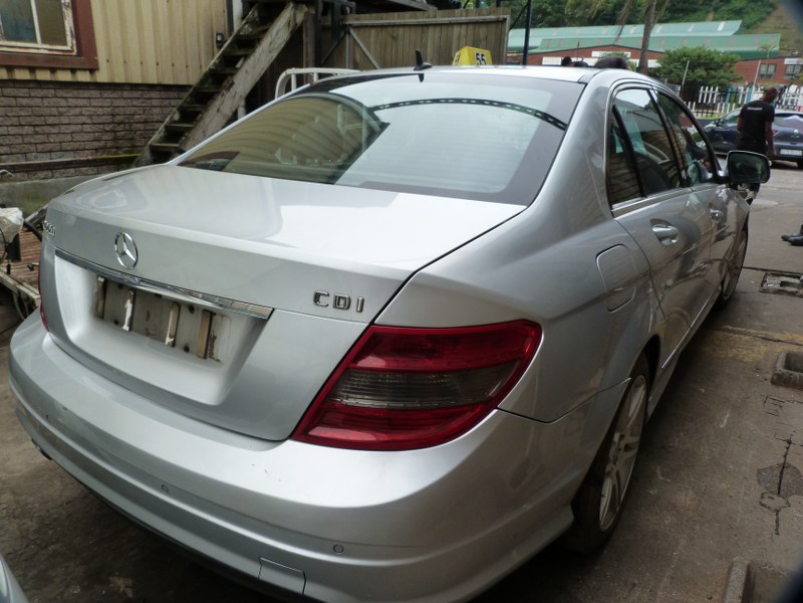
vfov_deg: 54.9
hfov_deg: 69.4
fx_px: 580
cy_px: 302
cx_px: 402
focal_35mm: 25
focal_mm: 4.5
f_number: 4
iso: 125
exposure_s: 1/200
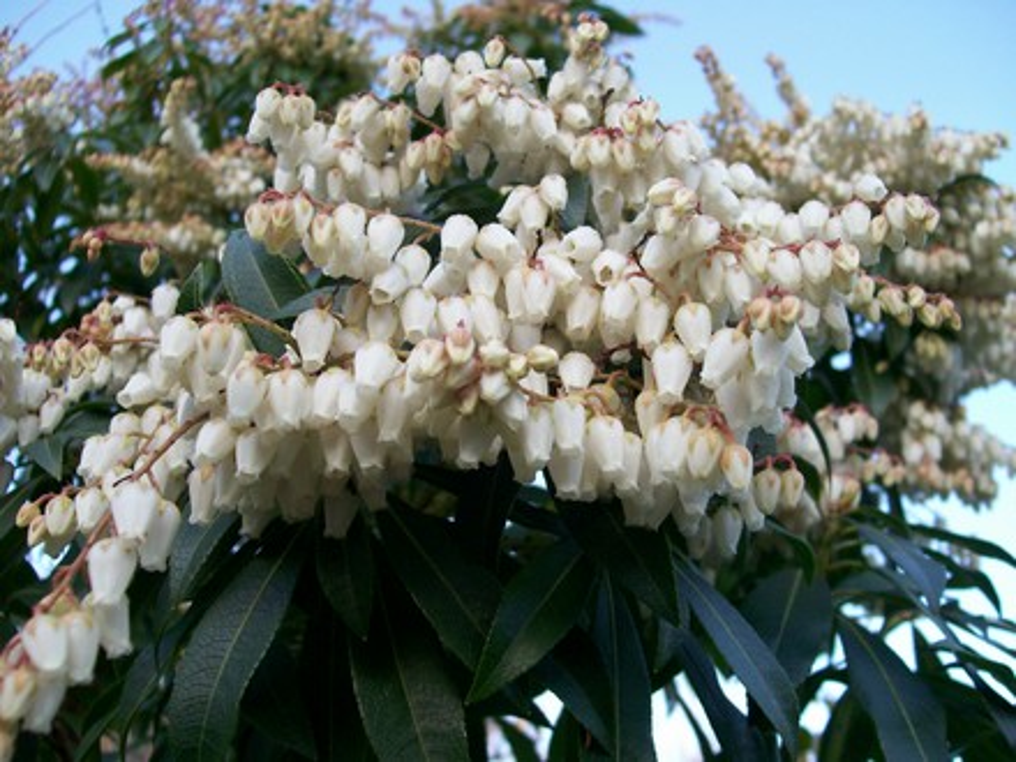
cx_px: 508
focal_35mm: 36
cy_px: 381
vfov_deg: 39.7
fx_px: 1057
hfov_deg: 51.4
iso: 80
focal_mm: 6
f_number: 2.7
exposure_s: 1/128
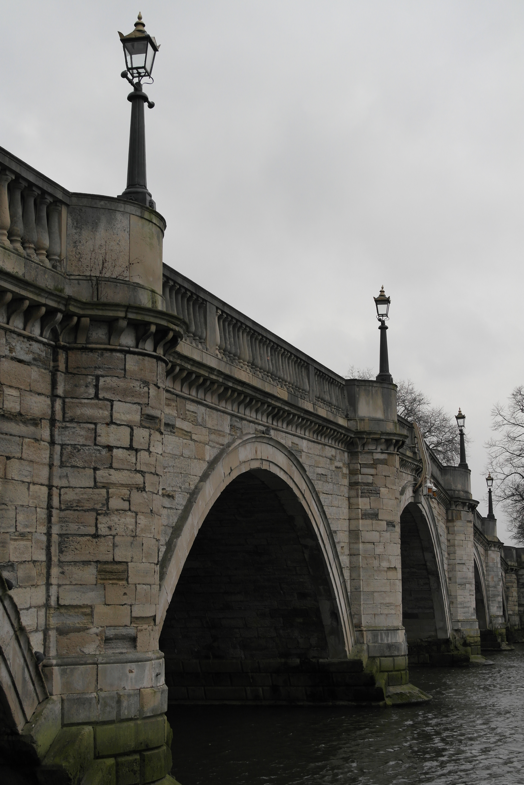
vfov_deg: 37.5
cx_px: 262
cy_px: 392
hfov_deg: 25.5
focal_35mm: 53
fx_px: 1157
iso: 400
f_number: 5.6
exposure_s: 1/500
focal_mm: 35
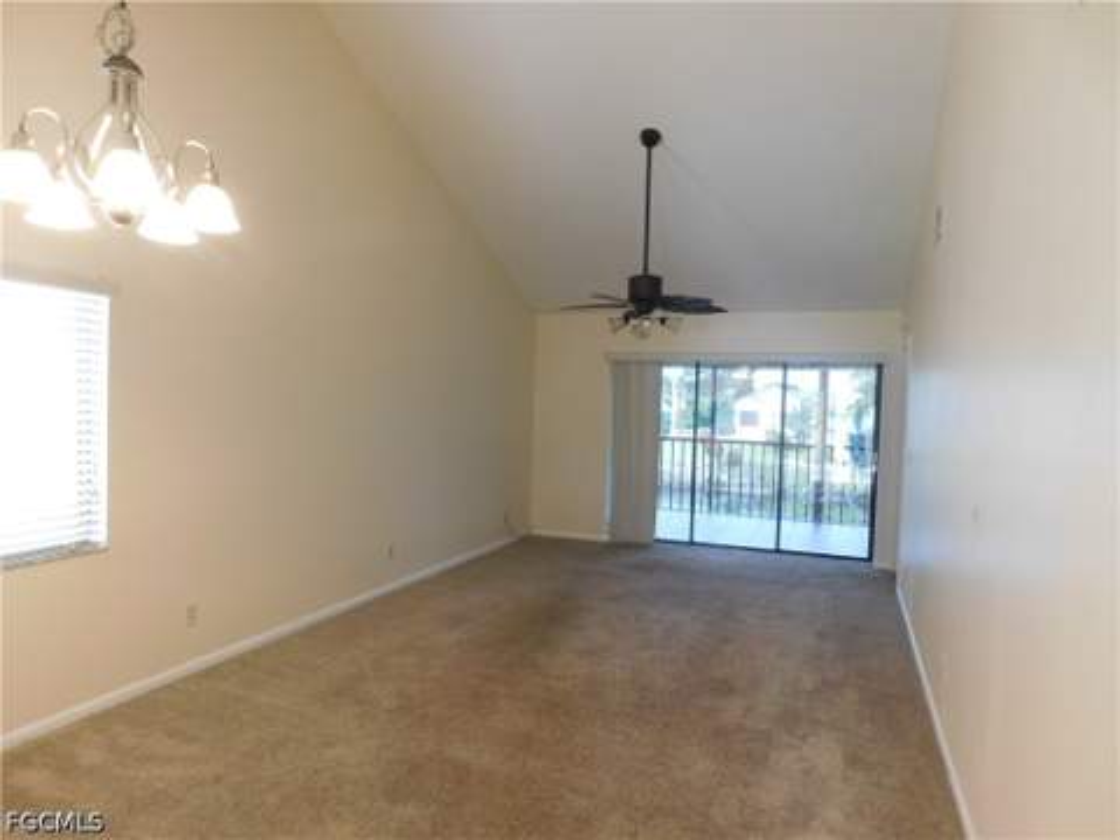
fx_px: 744
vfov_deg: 58.9
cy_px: 420
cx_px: 560
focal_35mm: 23
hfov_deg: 73.9
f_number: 3
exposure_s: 1/30
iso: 250
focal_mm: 4
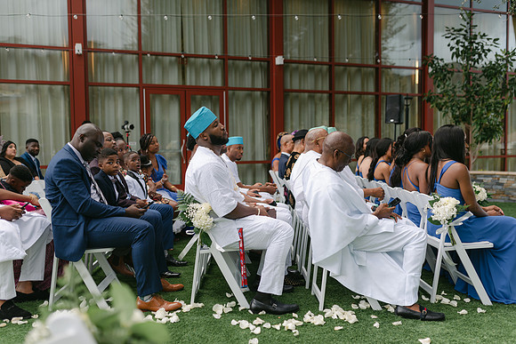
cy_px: 172
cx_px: 258
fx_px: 502
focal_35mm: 35
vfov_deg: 37.9
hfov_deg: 54.4
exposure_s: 1/500
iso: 100
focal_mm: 35
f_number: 2
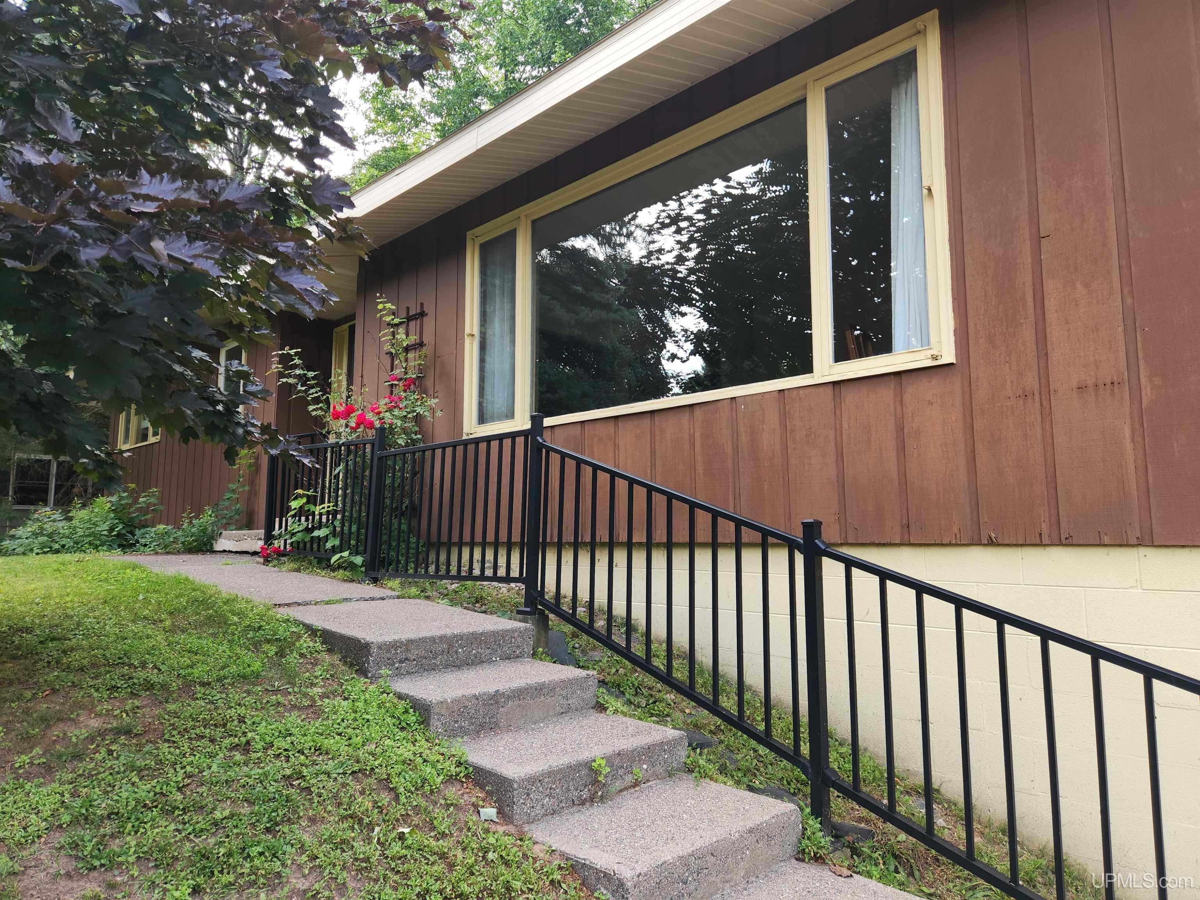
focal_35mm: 23
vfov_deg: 58.9
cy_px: 450
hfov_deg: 73.9
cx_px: 600
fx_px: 797
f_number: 1.8
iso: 50
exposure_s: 1/180
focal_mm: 5.4
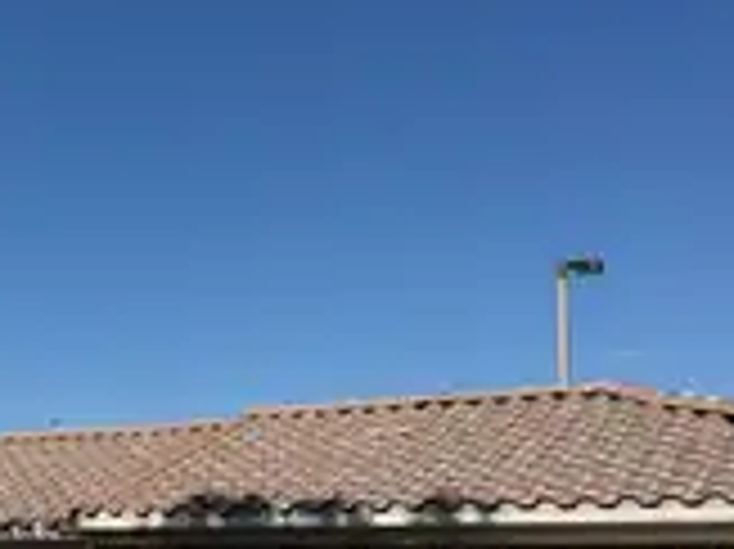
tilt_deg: +2.3
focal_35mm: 59
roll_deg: +0.1
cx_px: 81
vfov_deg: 24.2
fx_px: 1250
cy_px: 477
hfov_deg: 31.3
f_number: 1.78
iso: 80
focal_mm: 6.76
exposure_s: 1/8130
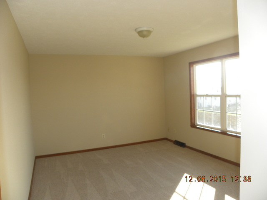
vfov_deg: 53.1
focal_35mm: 26
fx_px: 201
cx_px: 134
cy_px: 100
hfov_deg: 67.3
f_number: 3.2
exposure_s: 1/97.7
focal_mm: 4.6
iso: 64
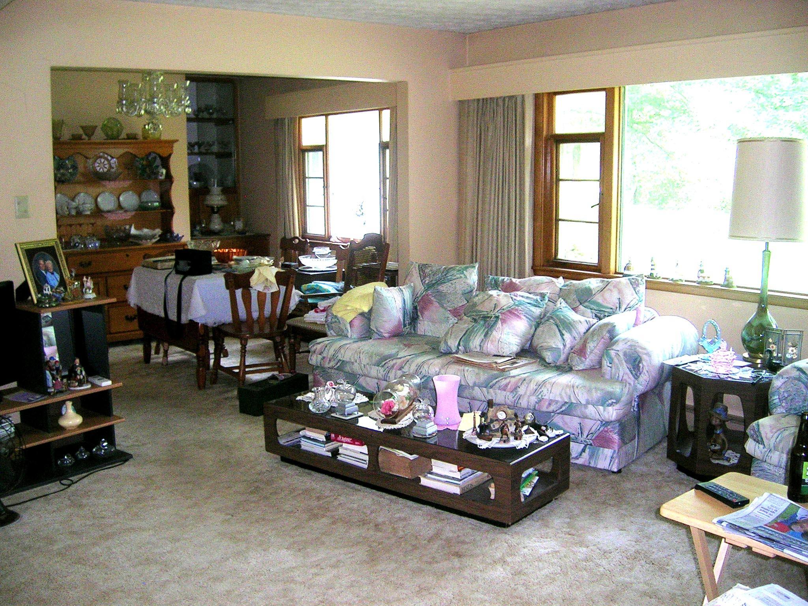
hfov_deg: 52.6
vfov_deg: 40.7
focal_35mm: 35
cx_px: 404
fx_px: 817
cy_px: 303
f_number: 2.8
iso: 103
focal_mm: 5.4
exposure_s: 1/60.1
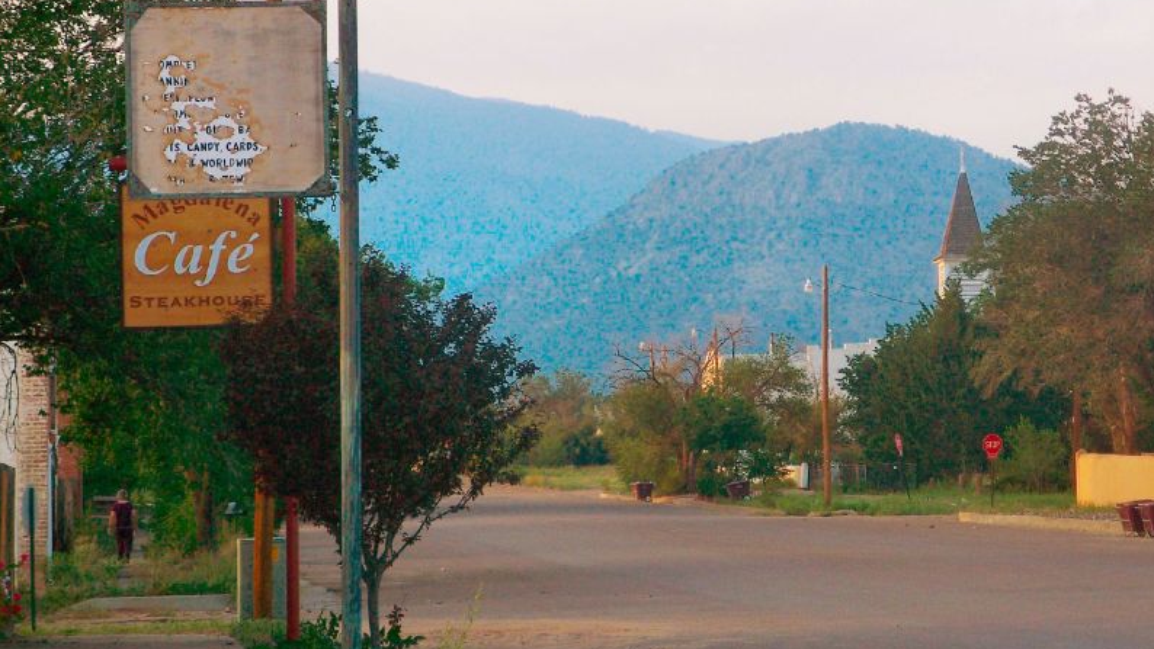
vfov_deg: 8.3
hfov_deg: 14.7
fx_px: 4468
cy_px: 327
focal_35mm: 146
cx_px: 580
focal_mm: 28
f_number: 4
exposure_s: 1/125
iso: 80
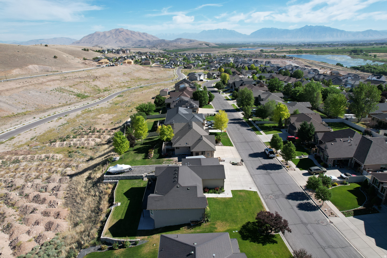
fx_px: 236
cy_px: 129
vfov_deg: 57.2
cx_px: 194
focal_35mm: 22
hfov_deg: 78.6
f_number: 2.8
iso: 120
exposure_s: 1/2000
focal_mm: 8.38
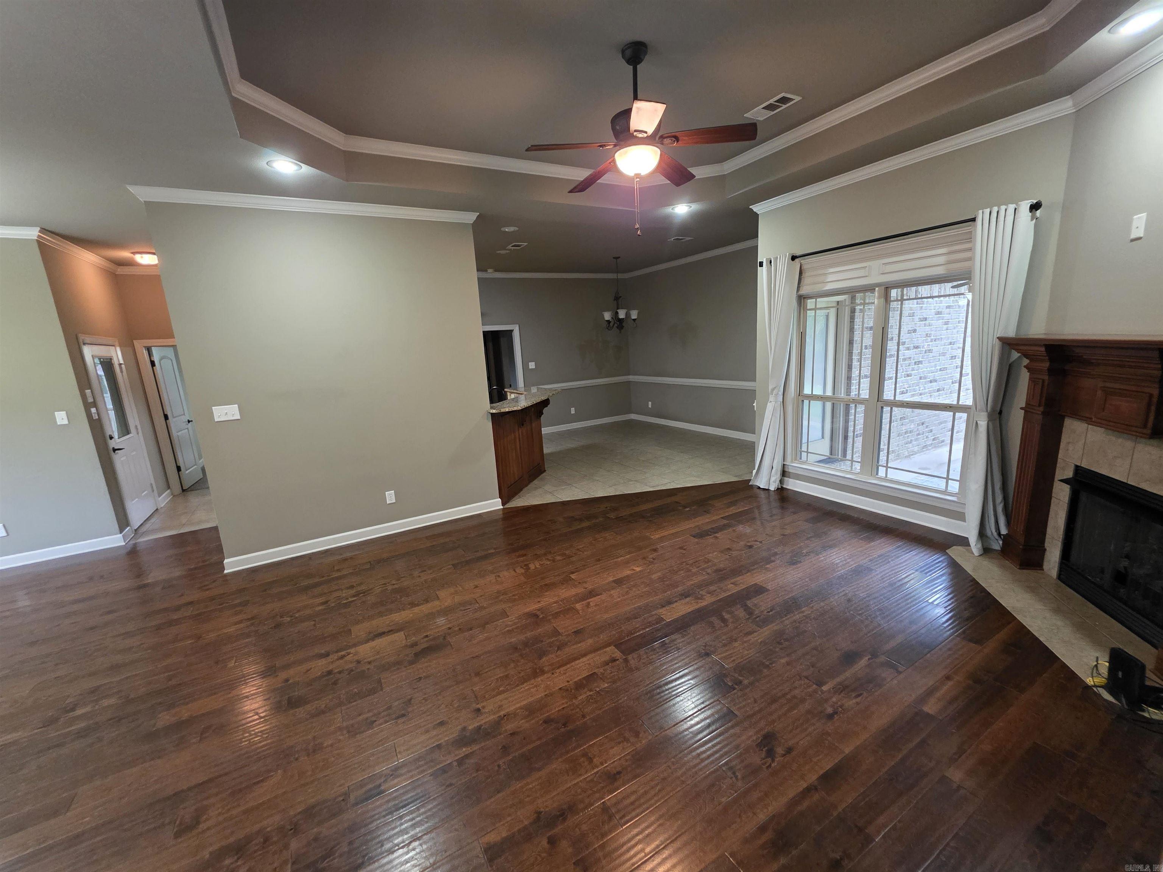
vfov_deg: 89.9
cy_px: 436
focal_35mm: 13
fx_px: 437
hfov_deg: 106.2
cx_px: 582
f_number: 1.9
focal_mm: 2.2
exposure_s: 1/60
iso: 640
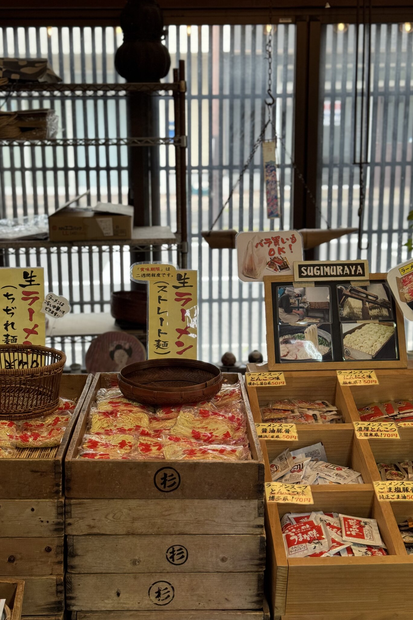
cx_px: 188
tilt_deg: -12.5
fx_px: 860
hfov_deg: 27.0
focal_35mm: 50
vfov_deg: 39.6
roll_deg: +0.2
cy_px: 310
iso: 100
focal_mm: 6.76
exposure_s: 1/120
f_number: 1.78
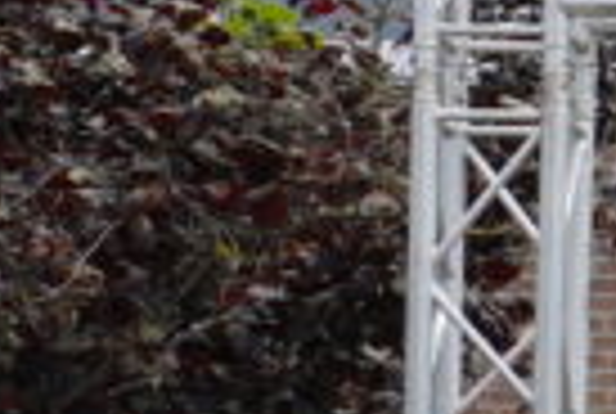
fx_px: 5946
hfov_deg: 5.6
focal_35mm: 347
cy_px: 362
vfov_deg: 4.0
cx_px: 1799
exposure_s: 1/125
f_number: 10
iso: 100
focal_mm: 31
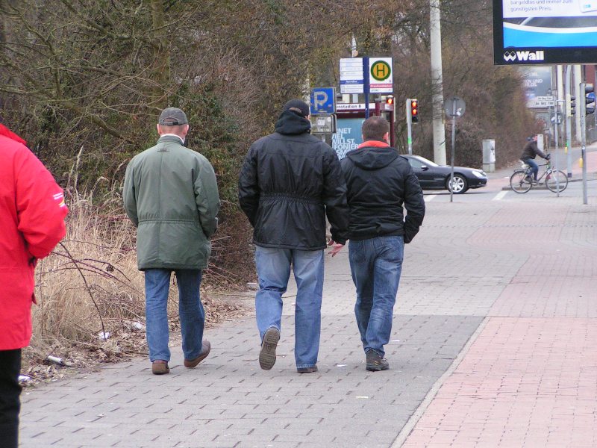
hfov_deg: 11.5
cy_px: 224
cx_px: 298
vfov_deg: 8.6
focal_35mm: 172
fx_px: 2966
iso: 160
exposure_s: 1/200
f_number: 3.5
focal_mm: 26.3
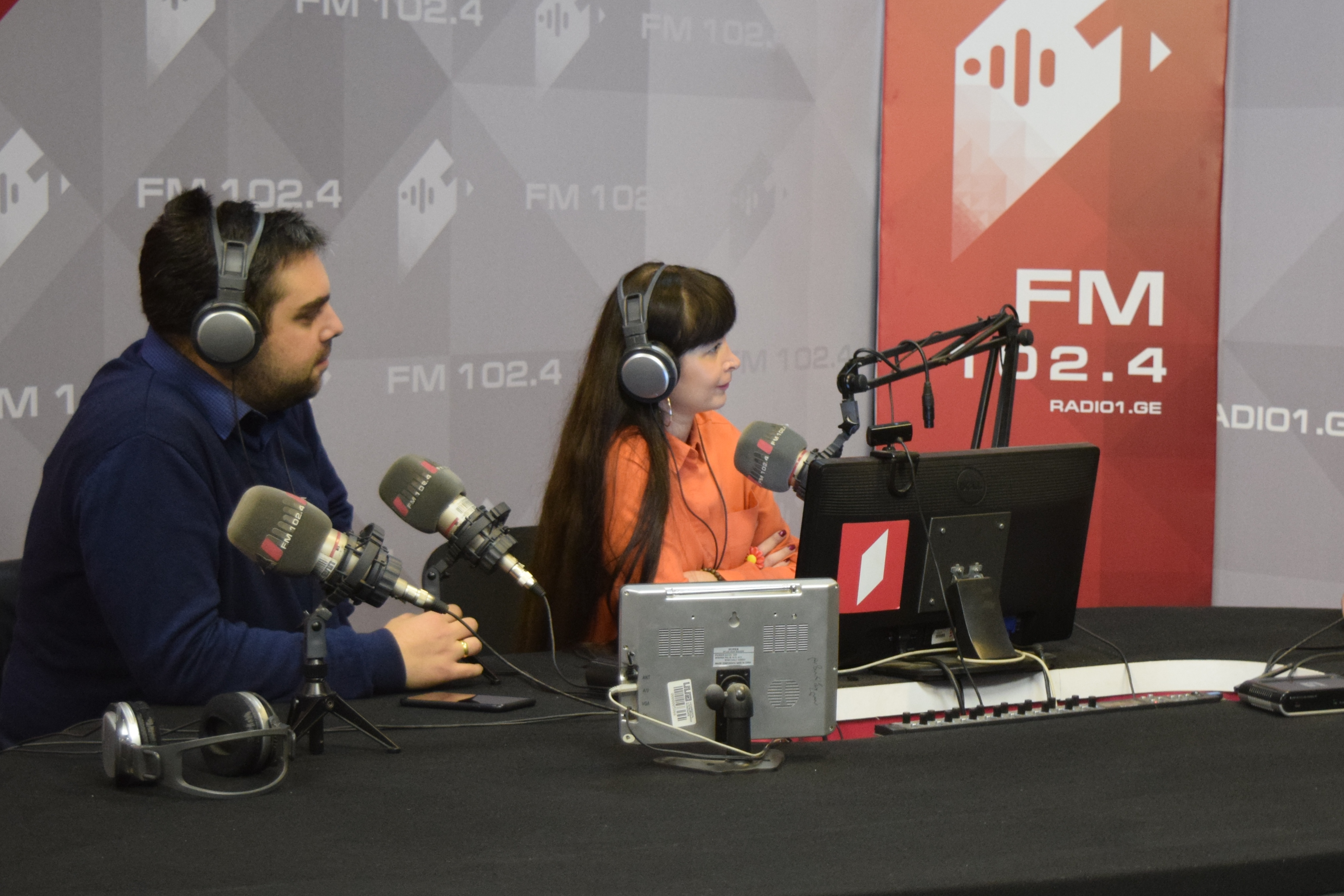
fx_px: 2688
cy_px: 570
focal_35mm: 72
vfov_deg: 18.9
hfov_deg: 27.9
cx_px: 899
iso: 1800
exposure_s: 1/30
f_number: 4.5
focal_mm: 34
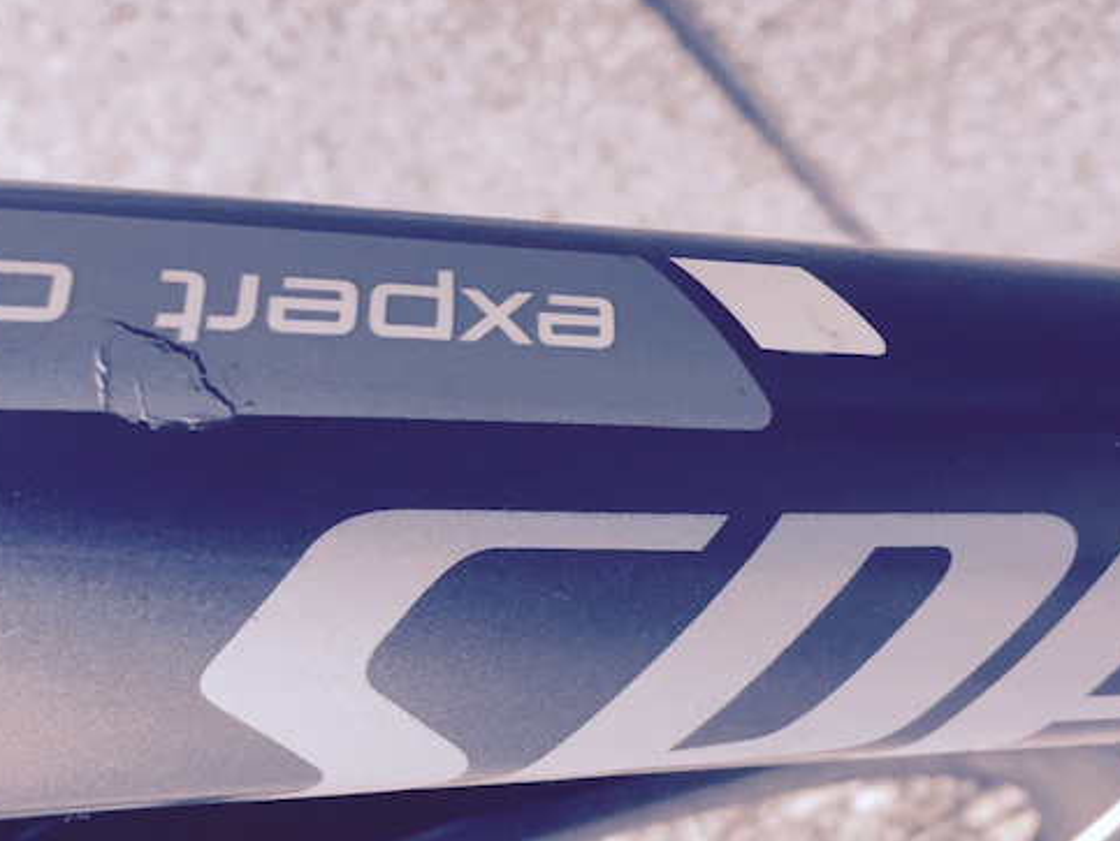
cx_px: 410
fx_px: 1554
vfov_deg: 30.1
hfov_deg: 39.3
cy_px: 554
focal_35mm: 48
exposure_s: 1/30
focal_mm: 4.15
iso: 64
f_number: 2.2
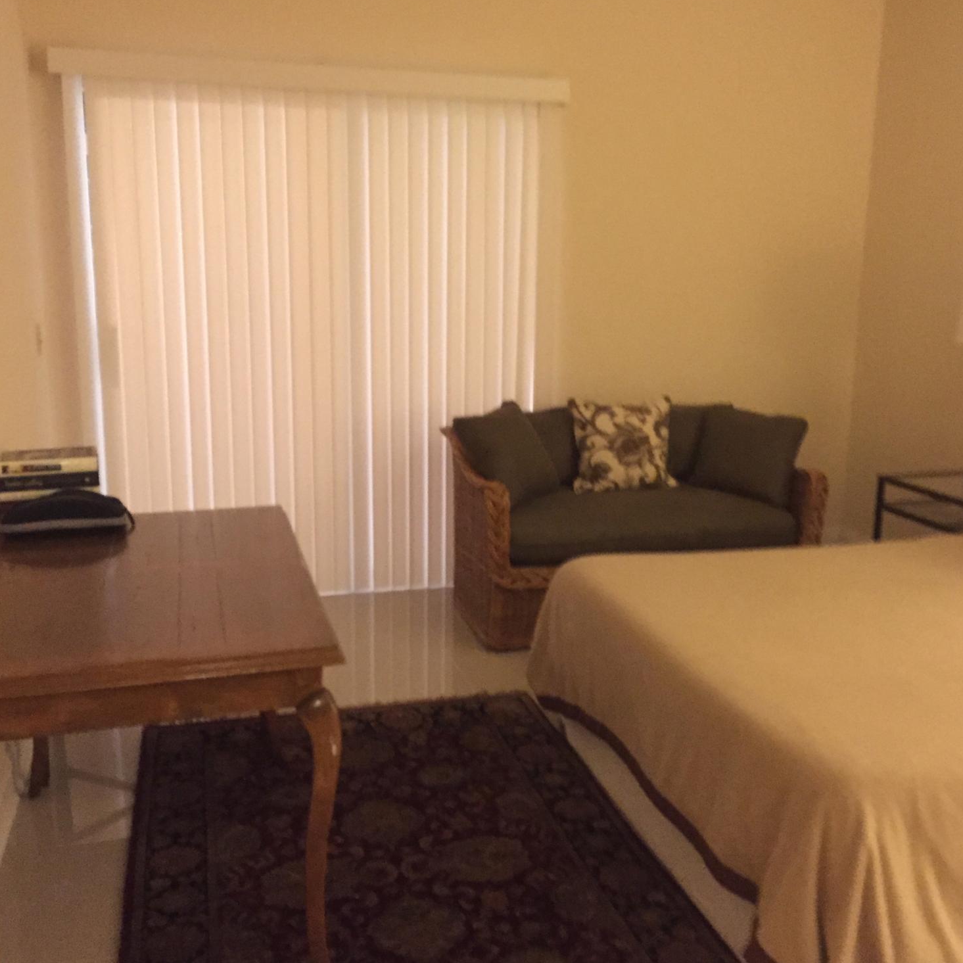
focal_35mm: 35
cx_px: 491
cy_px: 469
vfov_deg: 47.2
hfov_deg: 47.2
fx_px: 1102
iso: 320
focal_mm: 4.15
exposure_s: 1/15
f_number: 2.2
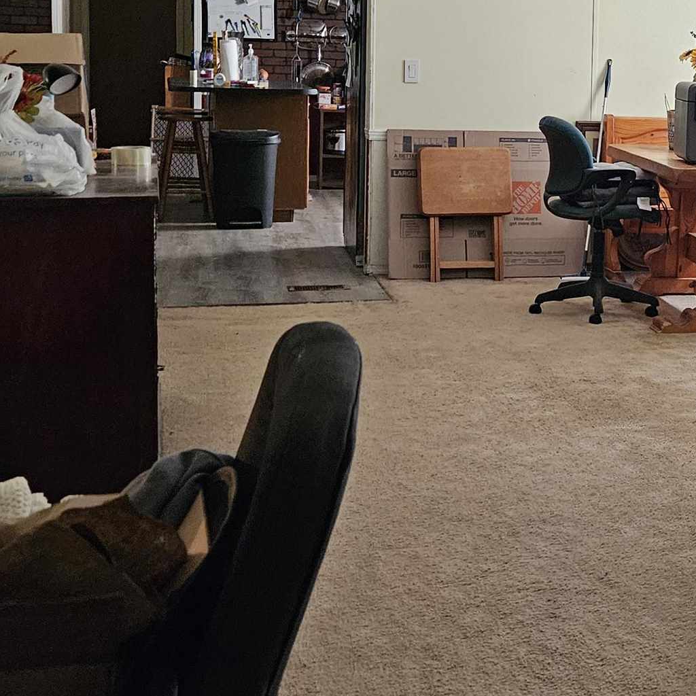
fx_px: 1388
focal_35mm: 61
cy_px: 190
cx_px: 663
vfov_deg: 27.8
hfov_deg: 26.9
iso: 1000
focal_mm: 5.4
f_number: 1.8
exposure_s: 1/120
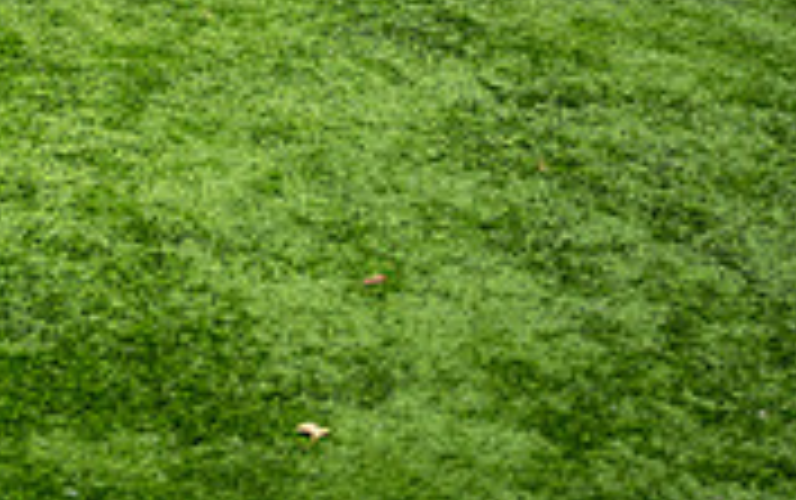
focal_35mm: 127
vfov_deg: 9.9
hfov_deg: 15.3
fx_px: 2758
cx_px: -346
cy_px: -363
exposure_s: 1/500
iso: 100
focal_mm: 38
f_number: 2.8
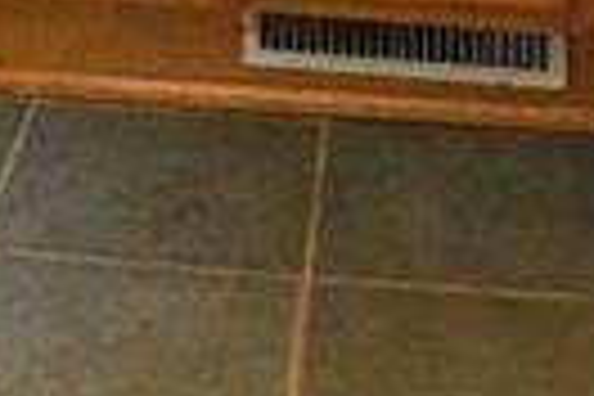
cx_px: 86
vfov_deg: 8.5
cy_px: -934
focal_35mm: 124
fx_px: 2046
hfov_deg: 16.4
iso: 6400
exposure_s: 1/250
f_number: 8
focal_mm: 16
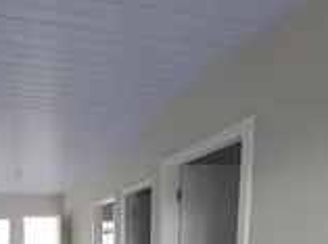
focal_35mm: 32
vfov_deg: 34.4
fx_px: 303
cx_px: 42
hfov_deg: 51.3
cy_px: 299
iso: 50
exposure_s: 1/60
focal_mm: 1.74
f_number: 2.2
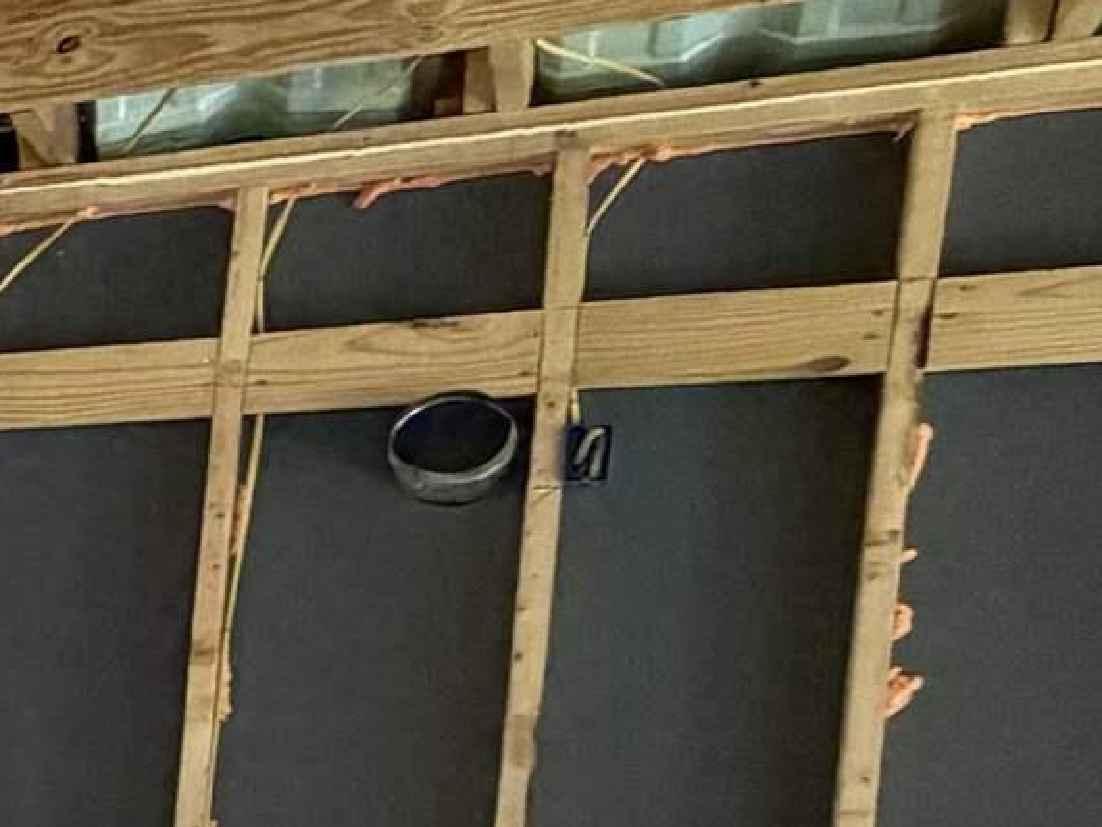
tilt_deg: -3.6
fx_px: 2388
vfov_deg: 18.8
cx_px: -1698
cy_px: 931
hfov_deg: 14.1
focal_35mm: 75
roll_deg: -2.1
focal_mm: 2.22
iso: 320
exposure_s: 1/98
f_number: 2.2
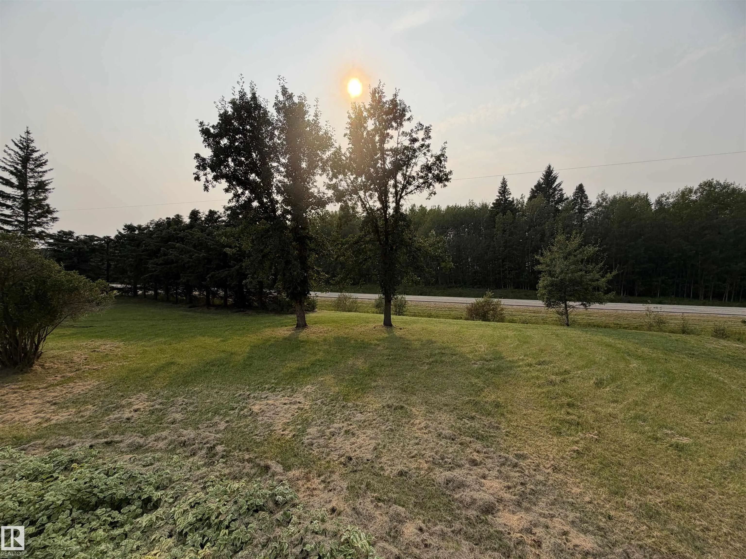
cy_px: 280
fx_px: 302
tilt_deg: -0.9
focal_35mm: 14
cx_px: 373
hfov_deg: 102.1
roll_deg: -0.1
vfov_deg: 85.7
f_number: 2.2
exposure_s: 1/1339
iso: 20
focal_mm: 2.22
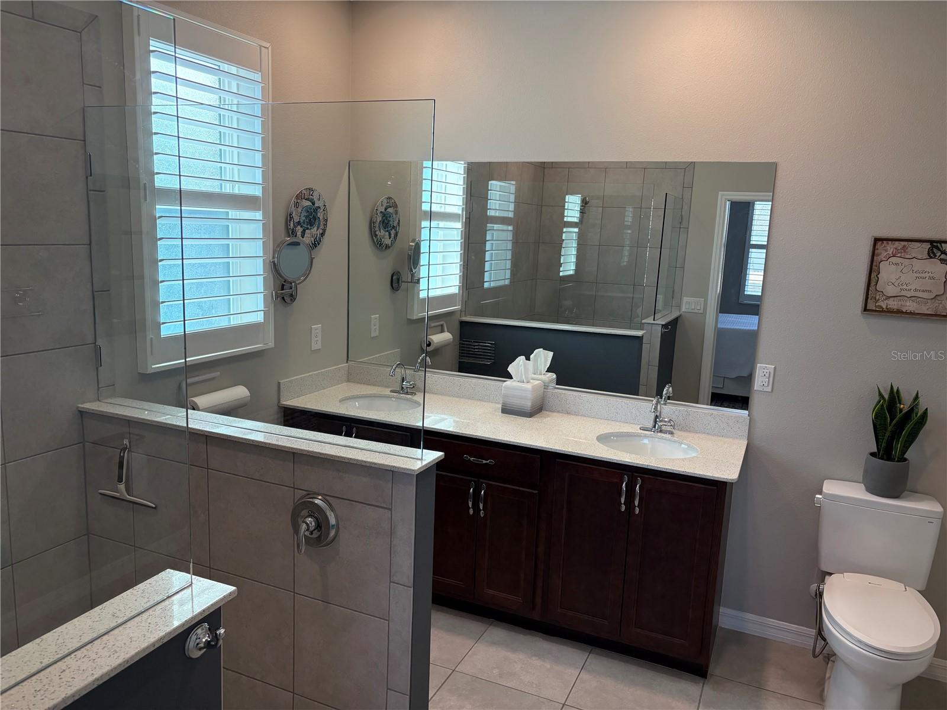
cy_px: 355
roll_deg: -2.1
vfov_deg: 53.1
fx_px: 711
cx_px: 474
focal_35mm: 26
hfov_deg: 67.3
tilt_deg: -10.2
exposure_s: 1/232
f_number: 1.6
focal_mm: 5.96
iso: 125
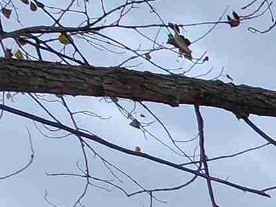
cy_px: 608
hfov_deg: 12.7
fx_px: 757
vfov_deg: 10.9
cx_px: 748
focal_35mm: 95
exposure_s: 1/174
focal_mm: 2.2
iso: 50
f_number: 2.2
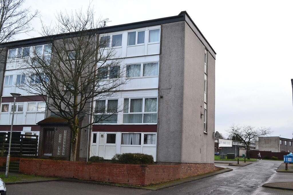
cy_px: 98
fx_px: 317
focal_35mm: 39
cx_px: 146
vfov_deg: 34.2
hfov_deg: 49.5
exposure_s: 1/30
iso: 400
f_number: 7.1
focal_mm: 26
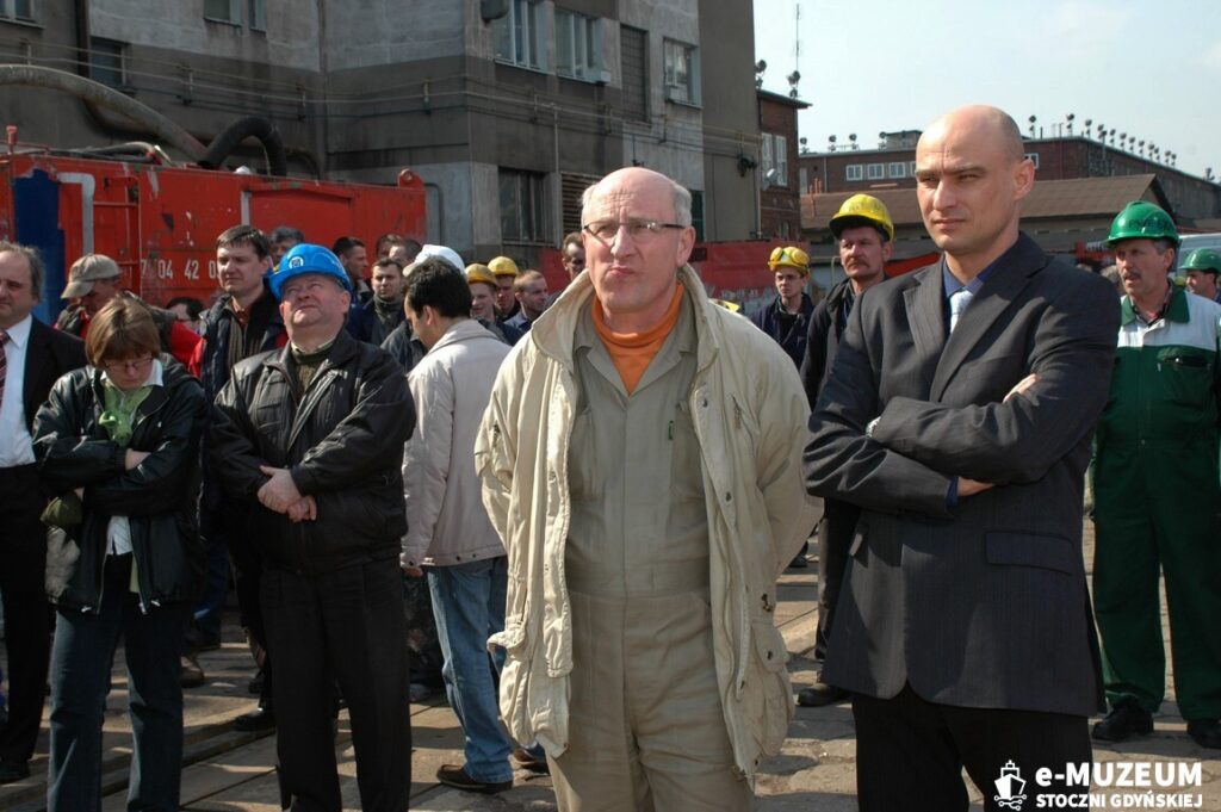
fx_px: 2033
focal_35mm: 60
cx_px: 610
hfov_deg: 33.4
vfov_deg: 22.6
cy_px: 406
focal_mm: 40
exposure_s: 1/160
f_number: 11
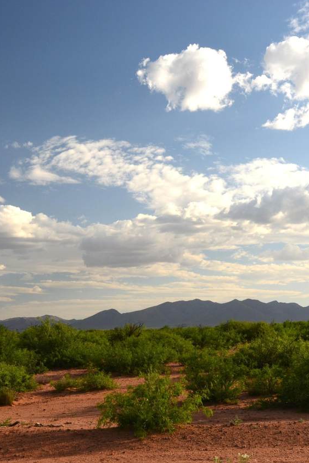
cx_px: 235
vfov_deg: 33.9
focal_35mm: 59
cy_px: 231
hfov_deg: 22.8
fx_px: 759
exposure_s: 1/250
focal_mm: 26
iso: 320
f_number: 10
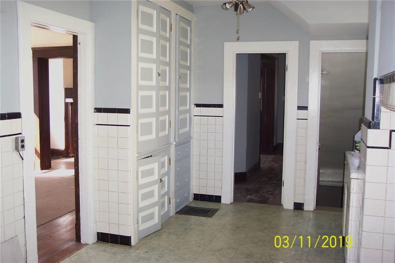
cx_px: 198
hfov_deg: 50.7
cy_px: 132
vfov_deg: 35.0
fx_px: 417
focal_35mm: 38
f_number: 2.8
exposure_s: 1/45
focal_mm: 8
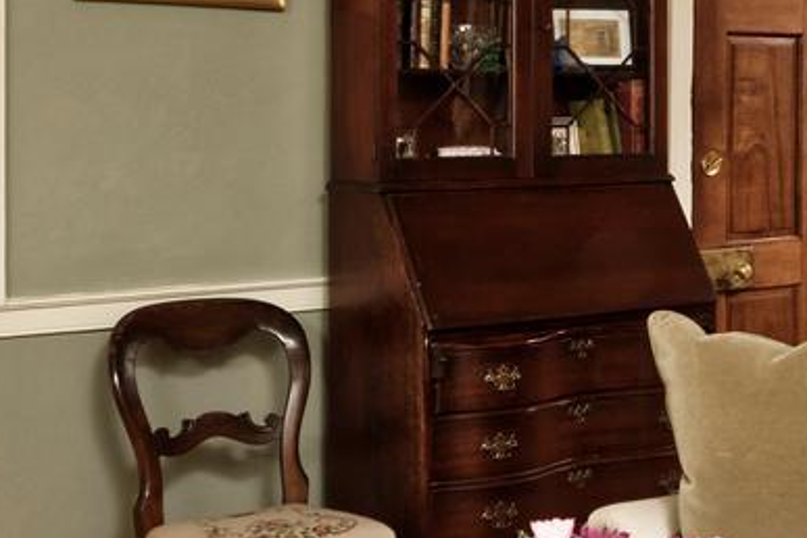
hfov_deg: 26.2
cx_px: 772
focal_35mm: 74
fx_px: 1659
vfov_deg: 18.3
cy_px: 117
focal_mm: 14
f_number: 11
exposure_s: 1/8
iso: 400
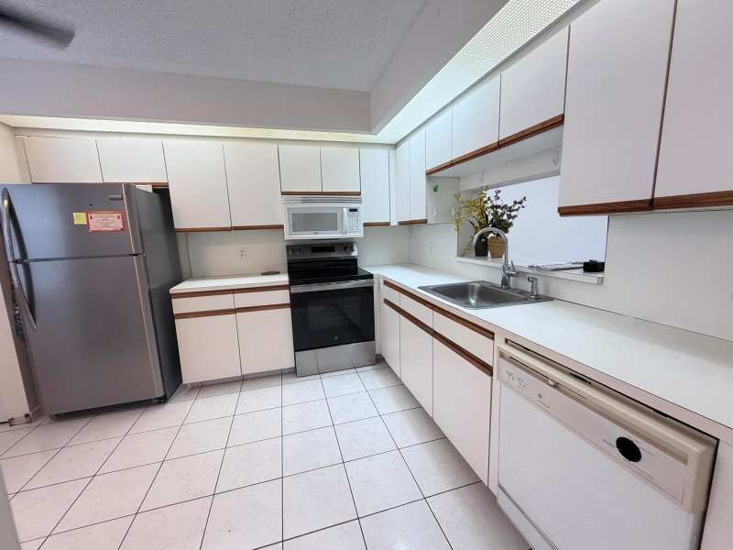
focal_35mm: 14
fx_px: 296
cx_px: 366
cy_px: 275
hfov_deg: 102.1
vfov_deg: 85.7
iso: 200
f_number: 2.2
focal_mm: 2.22
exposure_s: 1/60
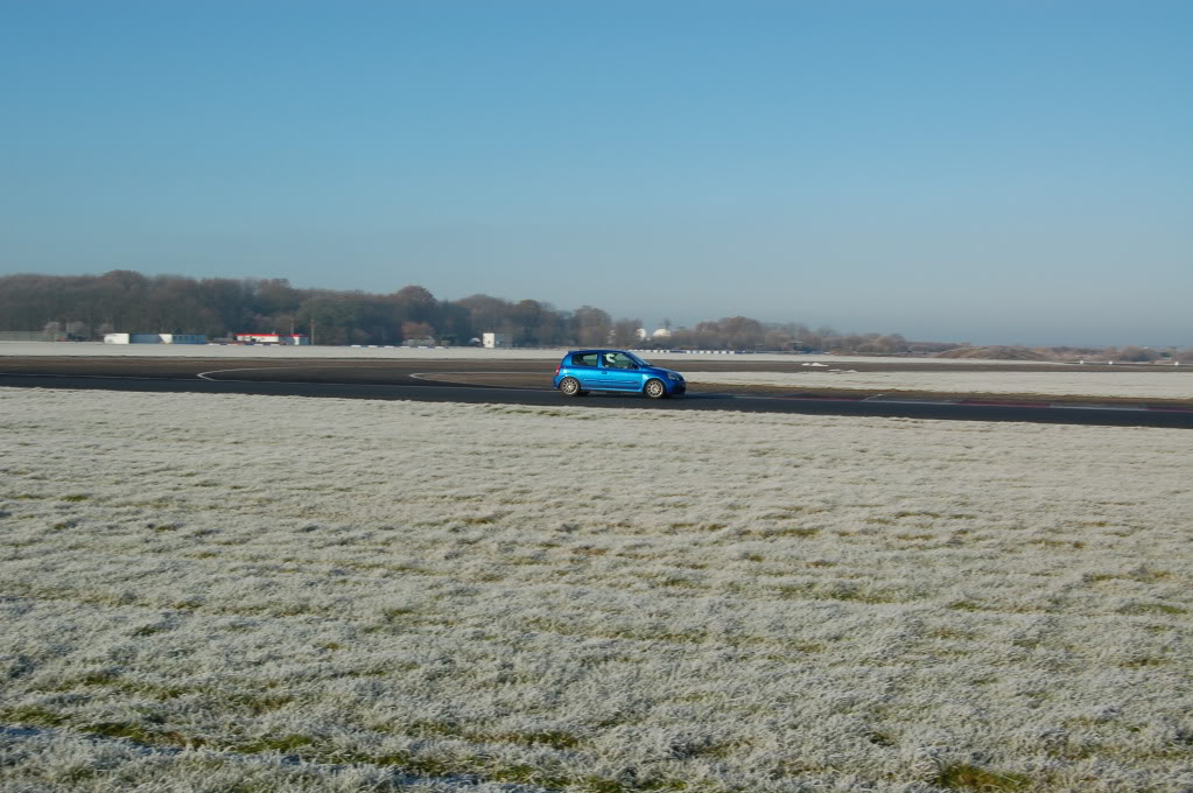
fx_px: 1490
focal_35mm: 45
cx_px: 596
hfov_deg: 43.6
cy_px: 396
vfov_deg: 29.8
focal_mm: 30
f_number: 10
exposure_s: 1/400
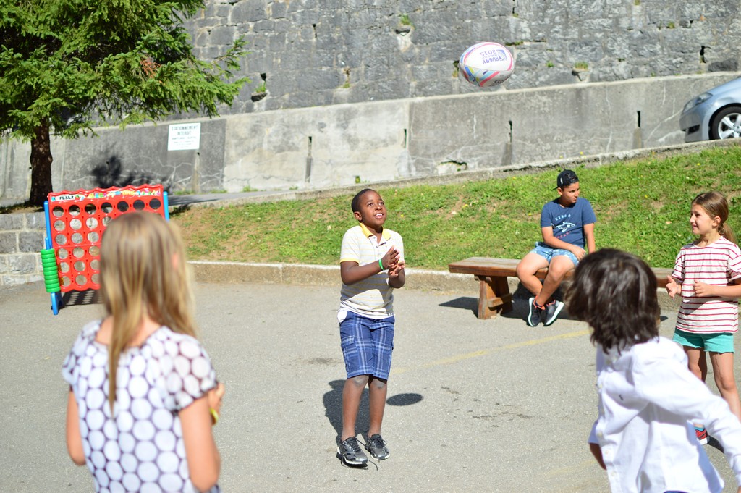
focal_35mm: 52
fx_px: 1080
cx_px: 370
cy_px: 246
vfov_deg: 25.7
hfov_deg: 37.9
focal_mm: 35
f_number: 1.8
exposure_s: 1/4000
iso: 100
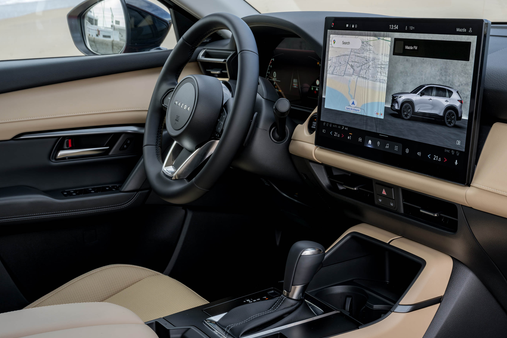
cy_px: 163
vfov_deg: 25.5
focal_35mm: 53
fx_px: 746
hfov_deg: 37.4
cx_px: 298
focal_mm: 45
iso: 200
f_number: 11
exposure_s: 1/10
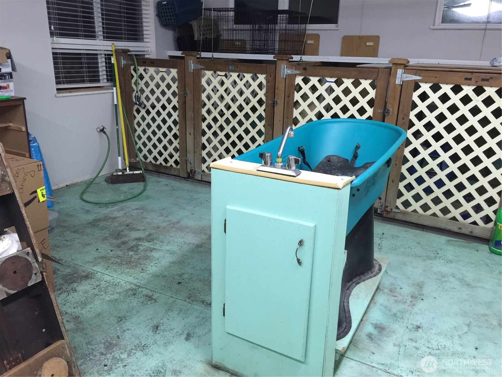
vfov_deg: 48.2
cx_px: 251
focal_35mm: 29
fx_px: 421
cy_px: 188
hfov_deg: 61.7
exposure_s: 1/15
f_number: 2.2
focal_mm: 4.15
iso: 125
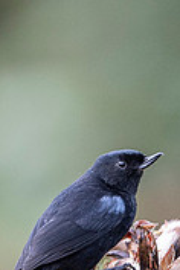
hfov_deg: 0.6
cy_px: 167
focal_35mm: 2141
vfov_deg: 1.0
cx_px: 198
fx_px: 16056
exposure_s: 1/3200
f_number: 4
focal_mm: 500
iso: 2500
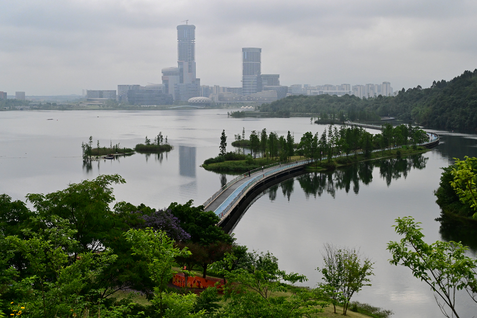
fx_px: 649
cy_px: 159
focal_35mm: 49
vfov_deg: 27.5
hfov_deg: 40.3
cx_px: 238
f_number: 7.1
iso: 1600
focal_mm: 49
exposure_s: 1/4000
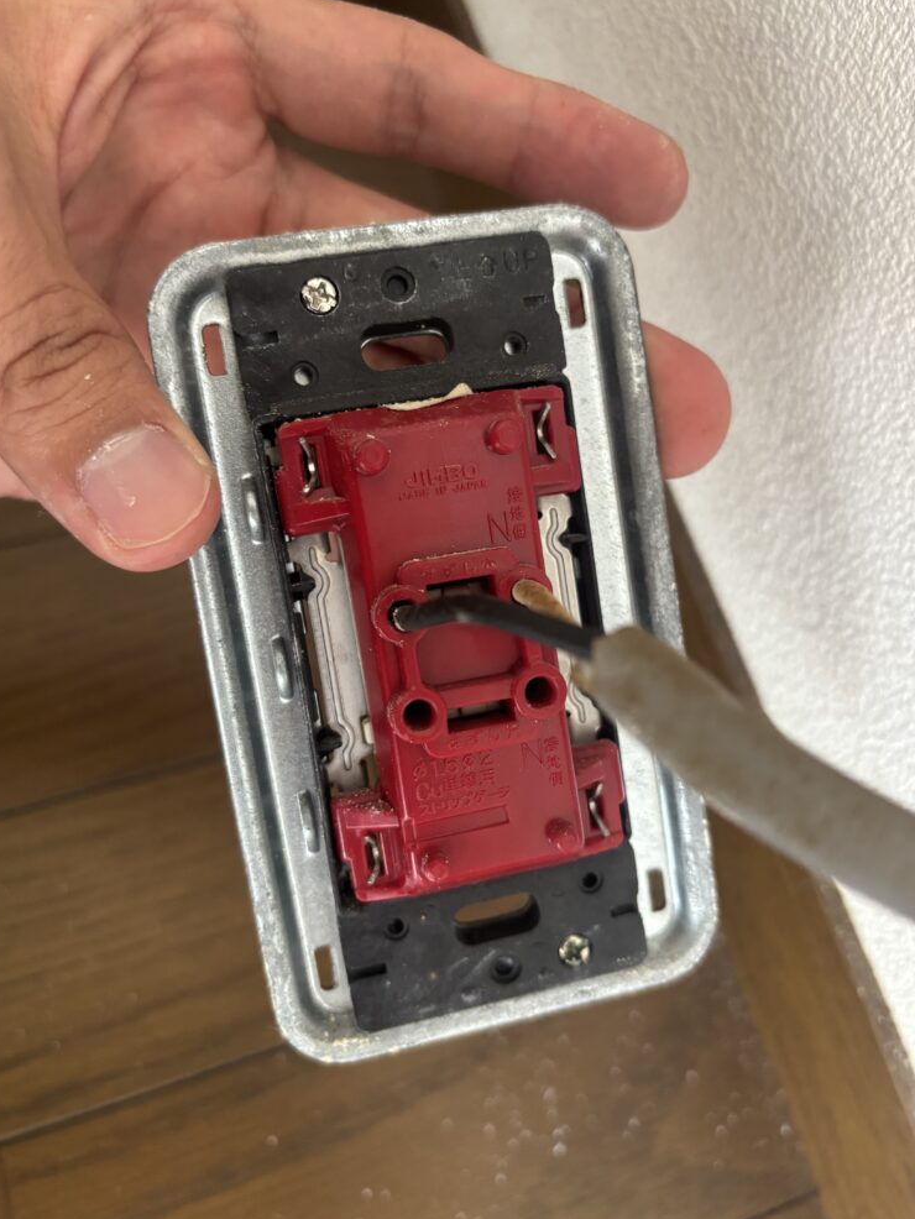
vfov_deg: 65.3
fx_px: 951
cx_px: 460
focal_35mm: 27
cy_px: 590
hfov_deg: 51.4
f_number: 1.6
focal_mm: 5.96
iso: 320
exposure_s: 1/60
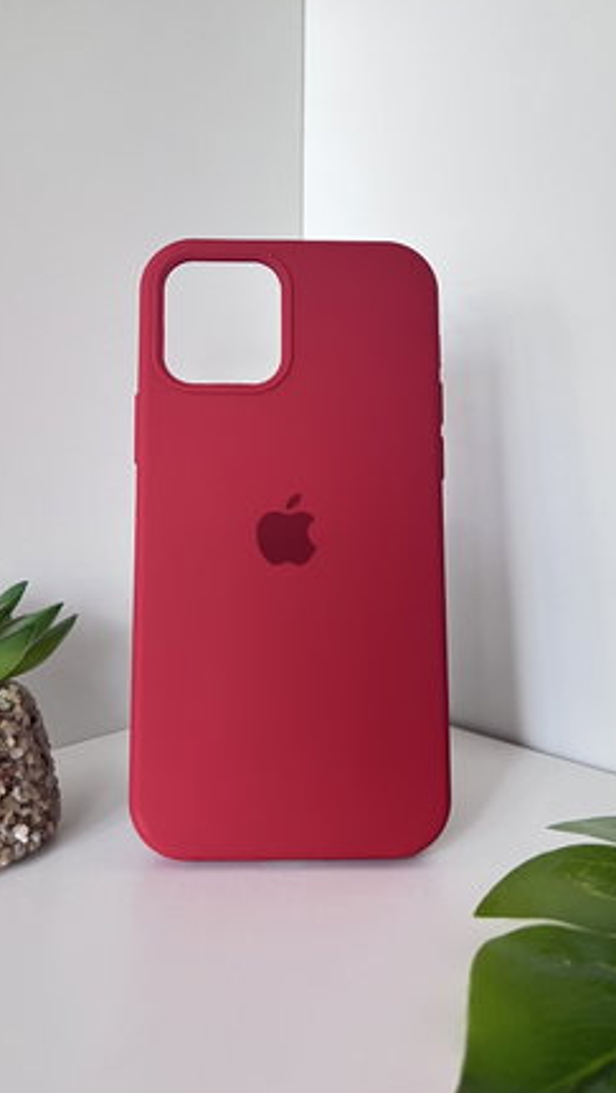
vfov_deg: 56.3
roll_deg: +1.0
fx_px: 1015
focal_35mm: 35
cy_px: 463
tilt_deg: -5.9
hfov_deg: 33.8
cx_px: 286
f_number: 1.5
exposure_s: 1/61
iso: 125
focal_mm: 5.7
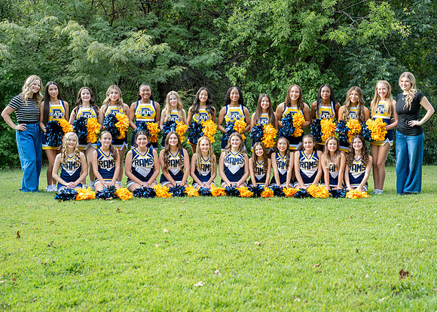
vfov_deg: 26.1
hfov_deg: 36.0
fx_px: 673
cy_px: 159
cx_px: 215
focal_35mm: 54
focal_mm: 50
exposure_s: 1/500
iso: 1250
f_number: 3.2
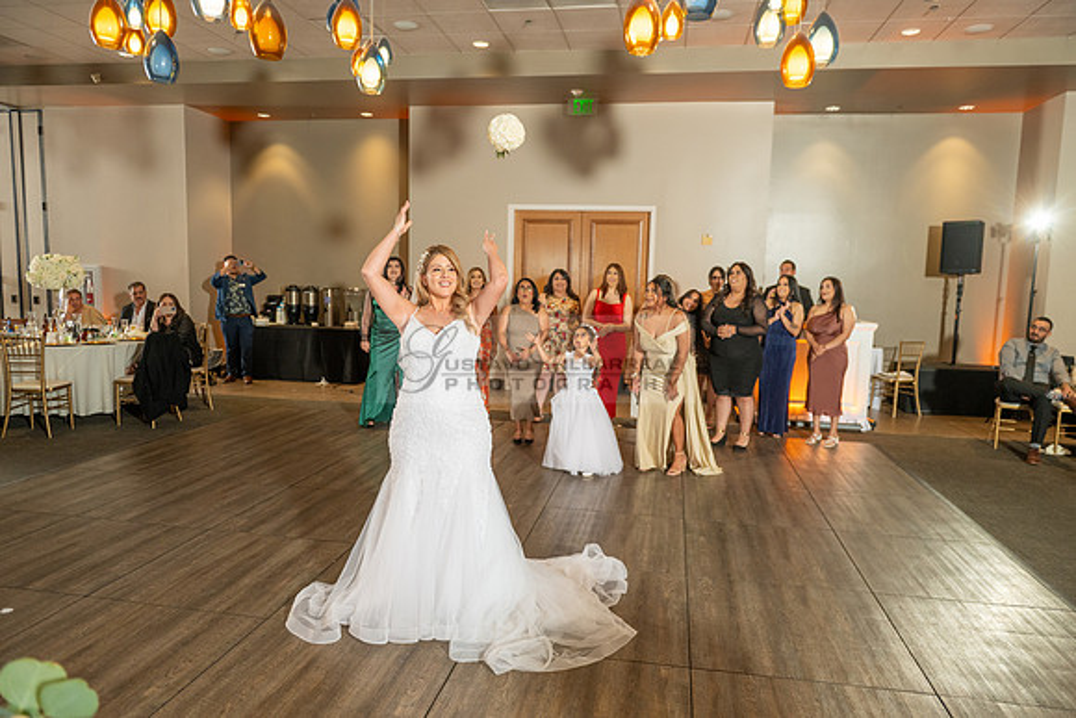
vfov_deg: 53.2
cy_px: 359
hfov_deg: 73.7
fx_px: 717
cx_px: 538
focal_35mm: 24
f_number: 3.5
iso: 800
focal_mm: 24
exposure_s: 1/160
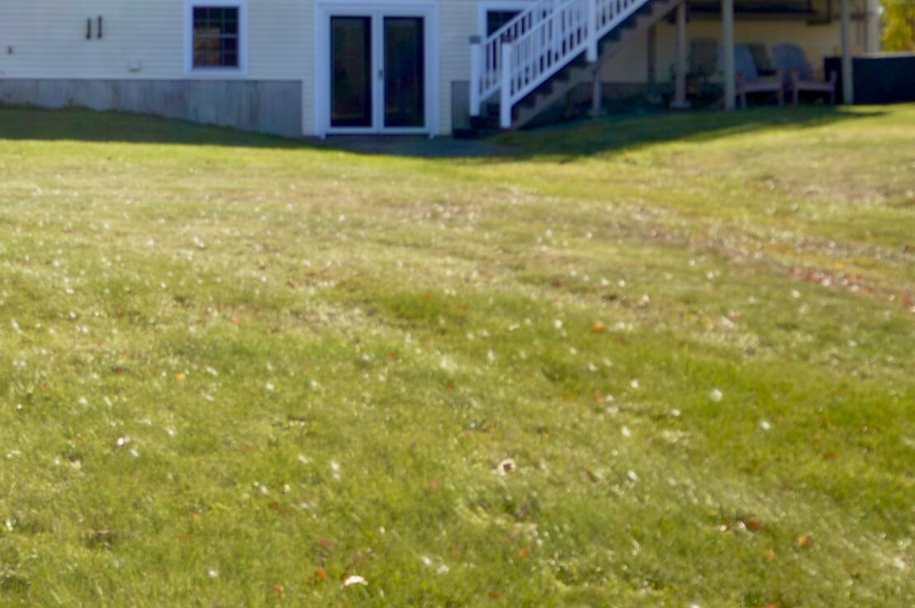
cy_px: -2
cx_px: 43
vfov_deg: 20.2
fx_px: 1650
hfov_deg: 29.3
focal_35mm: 65
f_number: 6.3
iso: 100
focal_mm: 16
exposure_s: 1/160
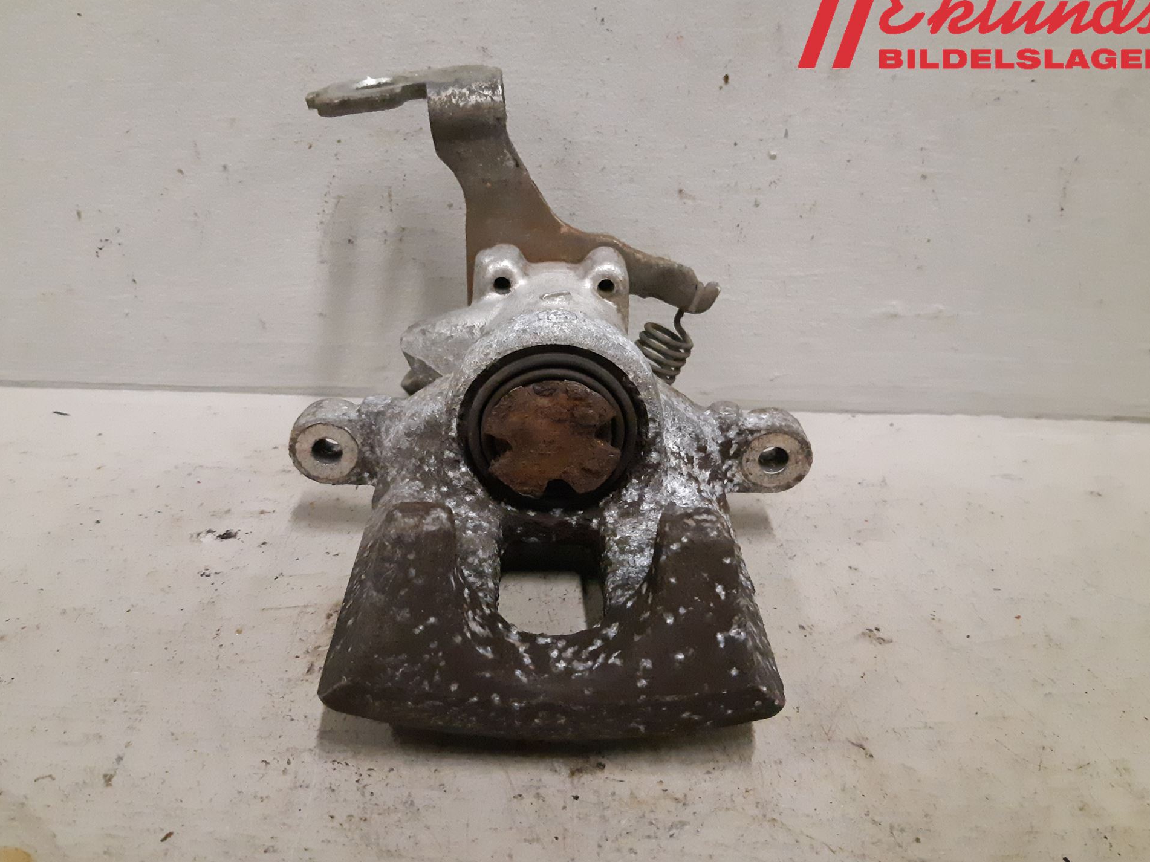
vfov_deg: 49.7
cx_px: 550
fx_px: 930
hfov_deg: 63.4
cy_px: 430
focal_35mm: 28
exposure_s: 1/191
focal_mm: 3.93
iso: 800
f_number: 1.7
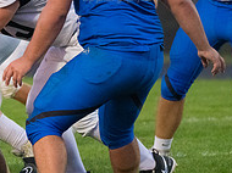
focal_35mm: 853
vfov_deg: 1.7
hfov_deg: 2.3
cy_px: 127
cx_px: -53
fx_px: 5710
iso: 6400
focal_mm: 290
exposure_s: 1/1600
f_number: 5.6
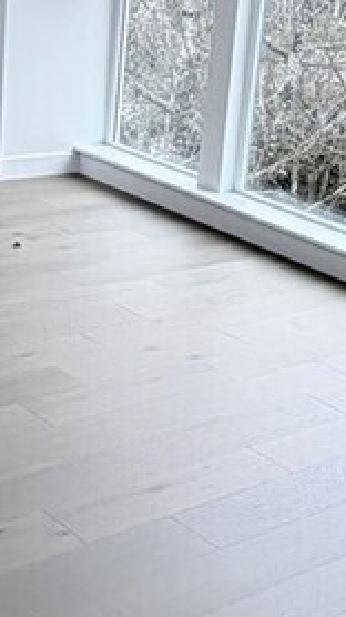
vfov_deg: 26.9
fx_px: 1291
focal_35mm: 79
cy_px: 306
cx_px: 231
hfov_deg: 15.2
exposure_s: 1/121
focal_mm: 2.22
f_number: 2.2
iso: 64
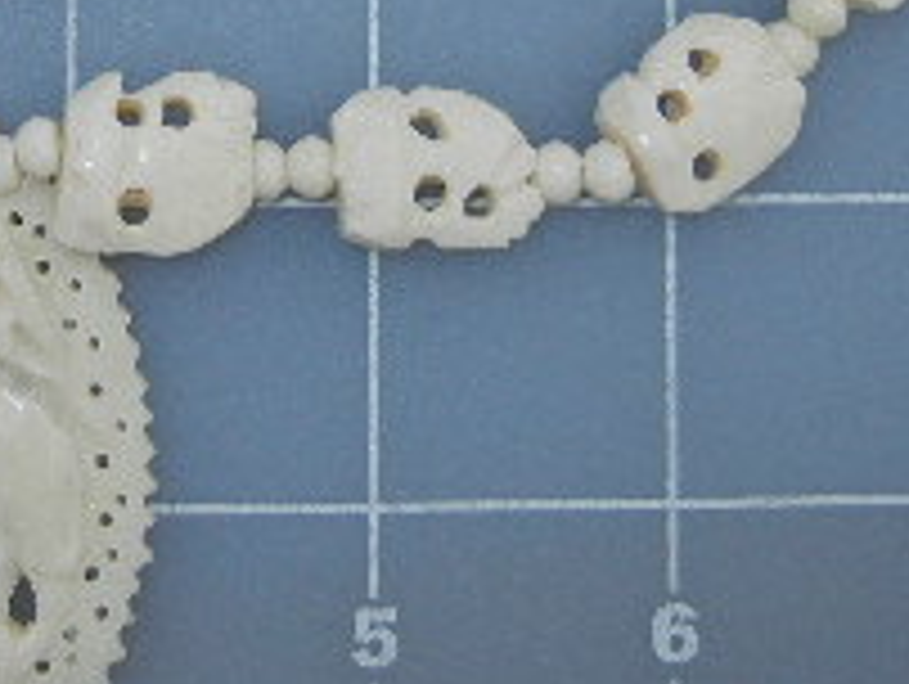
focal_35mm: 95
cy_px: -126
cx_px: 153
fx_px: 2498
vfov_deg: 15.1
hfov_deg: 20.3
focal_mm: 5.4
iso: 200
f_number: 3.5
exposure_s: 1/31.4
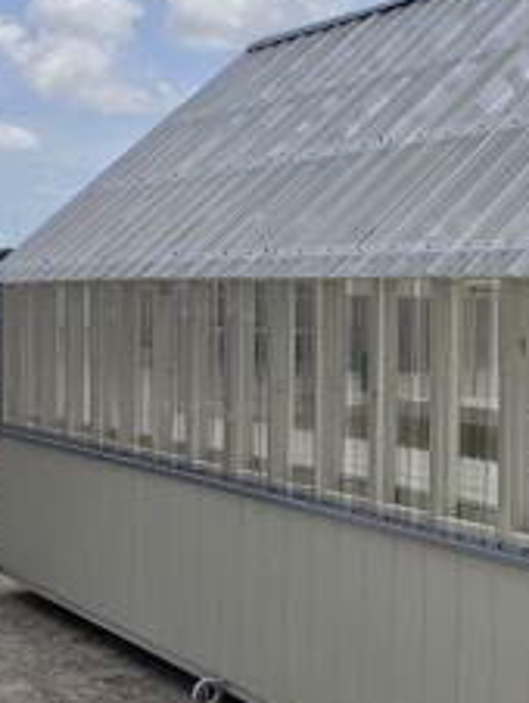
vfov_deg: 29.8
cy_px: 376
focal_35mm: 65
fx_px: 1322
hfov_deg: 20.1
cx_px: 750
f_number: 1.4
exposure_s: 1/7939
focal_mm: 6.5
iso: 50
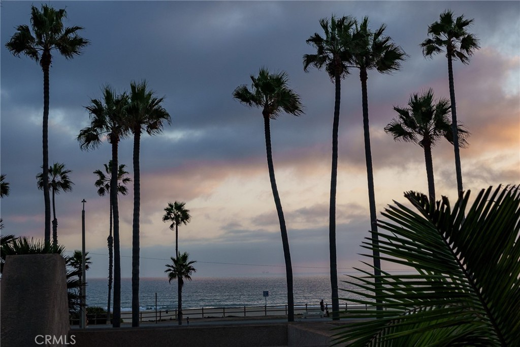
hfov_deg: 38.2
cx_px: 260
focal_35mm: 52
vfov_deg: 26.0
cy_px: 174
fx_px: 751
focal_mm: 35
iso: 400
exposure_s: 1/200
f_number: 8
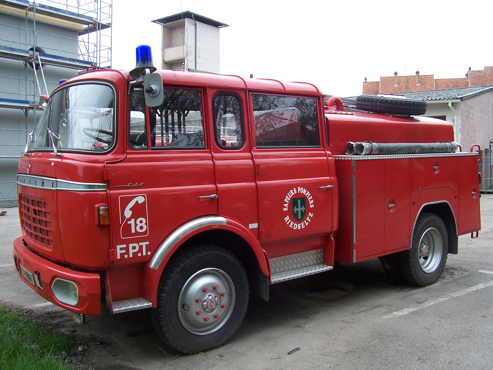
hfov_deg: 54.0
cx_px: 246
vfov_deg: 41.8
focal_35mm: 34
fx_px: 484
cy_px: 185
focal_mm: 5.6
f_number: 5.6
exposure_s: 1/125
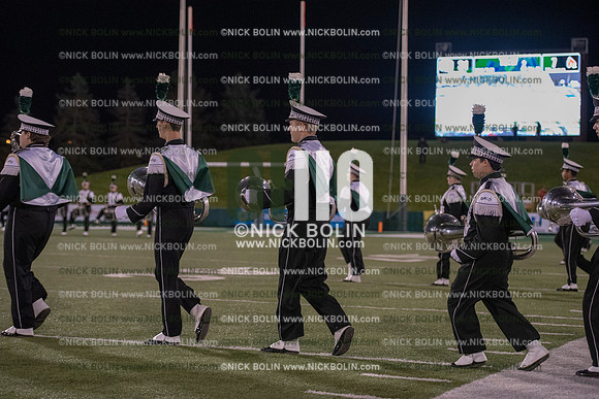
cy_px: 200
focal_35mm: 80
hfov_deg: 25.4
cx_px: 300
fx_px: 1331
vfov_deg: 17.1
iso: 5000
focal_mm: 80
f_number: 3.2
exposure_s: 1/1250
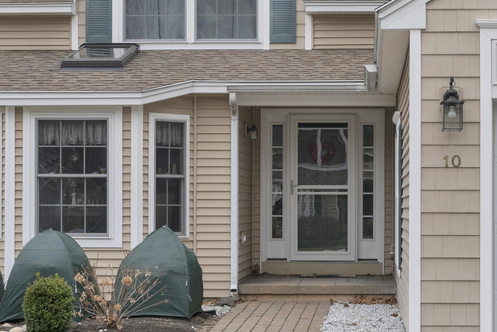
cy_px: 187
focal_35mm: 88
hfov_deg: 23.0
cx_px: 335
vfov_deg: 15.5
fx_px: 1215
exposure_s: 1/350
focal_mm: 35
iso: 800
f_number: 8
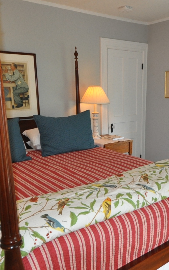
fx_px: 251
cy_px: 142
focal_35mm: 34
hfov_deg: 36.6
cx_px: 122
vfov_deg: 56.7
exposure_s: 1/80
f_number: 3.5
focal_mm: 10
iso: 800
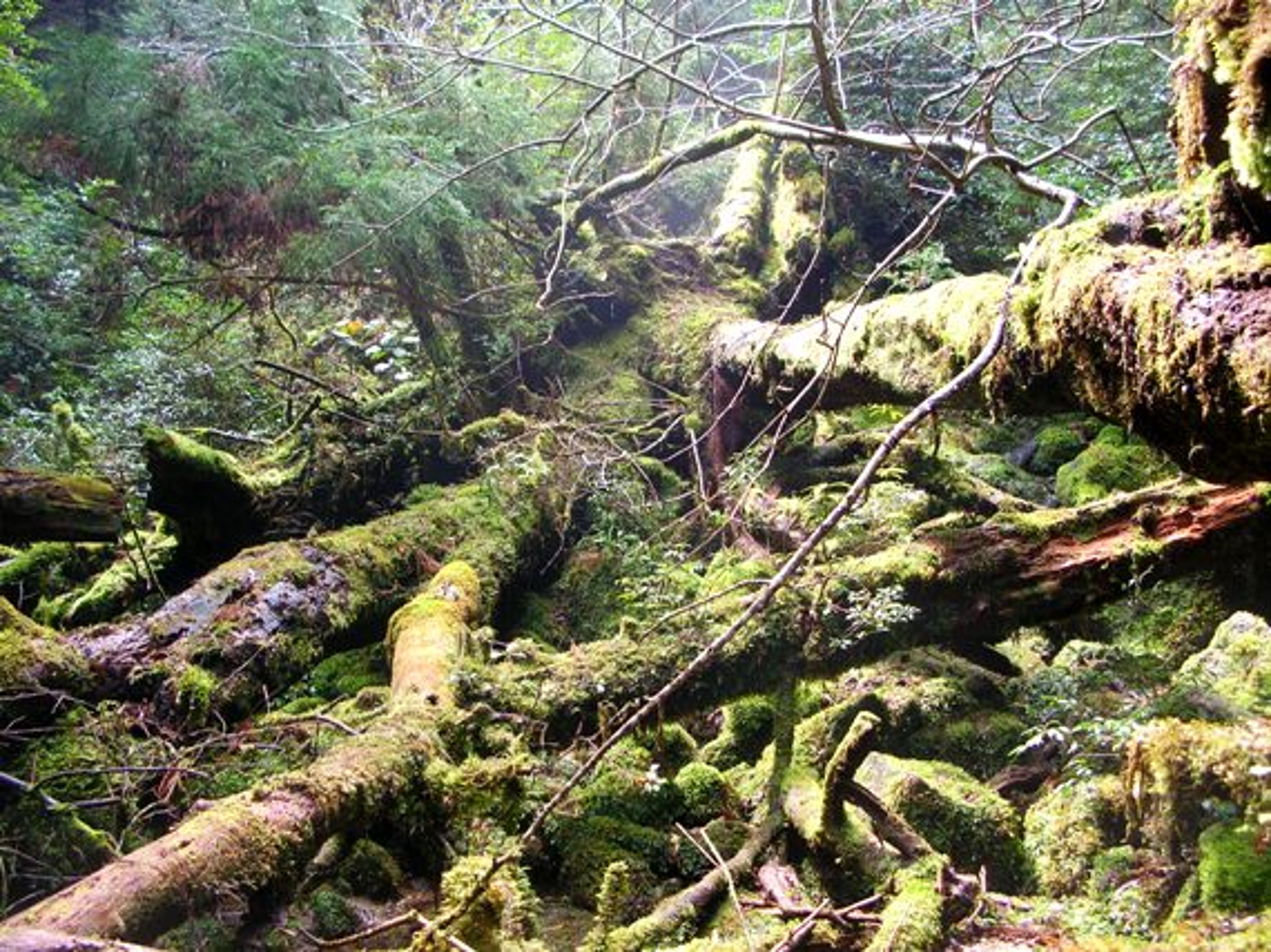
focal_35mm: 35
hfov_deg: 52.6
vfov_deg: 40.7
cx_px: 636
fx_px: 1285
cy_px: 476
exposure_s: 1/72.5
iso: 50
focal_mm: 5.8
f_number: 2.8
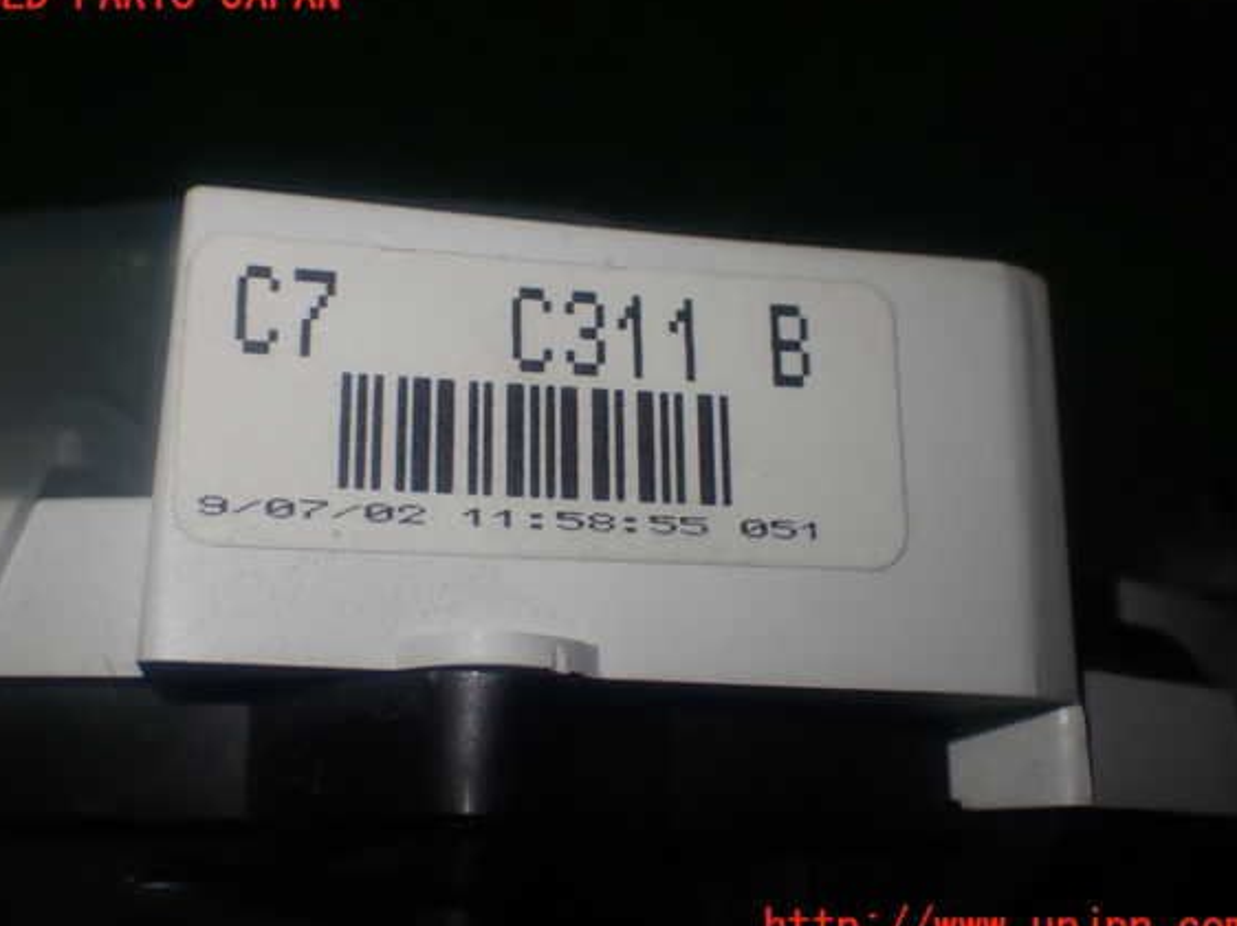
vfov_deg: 30.9
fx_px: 1679
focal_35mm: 47
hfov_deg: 40.4
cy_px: 462
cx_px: 601
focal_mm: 7.84
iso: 100
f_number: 2.9
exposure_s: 1/100
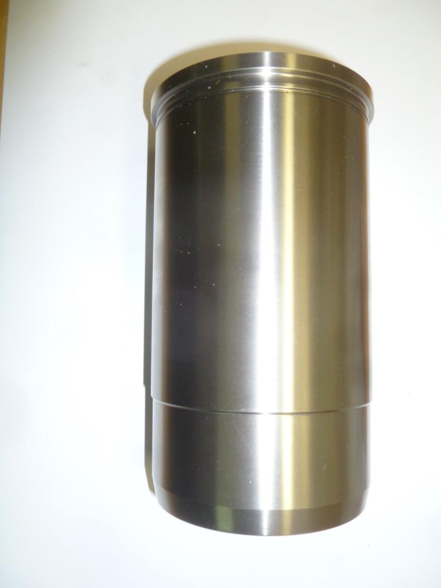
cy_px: 294
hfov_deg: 49.7
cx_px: 220
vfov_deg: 63.4
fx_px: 476
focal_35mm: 28
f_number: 3.3
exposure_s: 1/30
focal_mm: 5
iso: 125
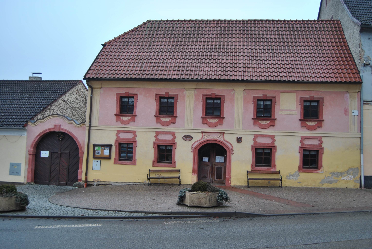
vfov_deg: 40.1
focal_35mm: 33
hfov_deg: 57.1
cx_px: 186
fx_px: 342
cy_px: 124
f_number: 3.5
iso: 200
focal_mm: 22
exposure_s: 1/50
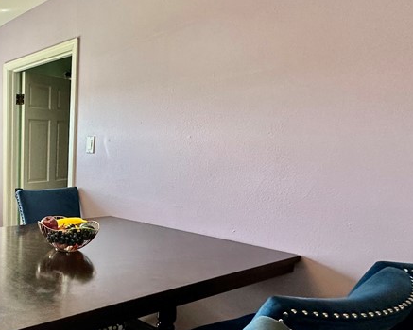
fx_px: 391
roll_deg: +1.5
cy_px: 217
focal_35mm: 32
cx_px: -13
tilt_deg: -9.0
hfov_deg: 45.5
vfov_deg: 45.2
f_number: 2.2
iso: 200
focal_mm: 2.22
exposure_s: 1/120
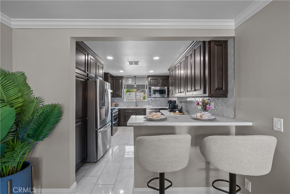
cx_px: 145
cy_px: 97
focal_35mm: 13
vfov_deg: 85.4
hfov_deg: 108.3
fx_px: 105
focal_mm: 13
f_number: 9
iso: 80
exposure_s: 1.3
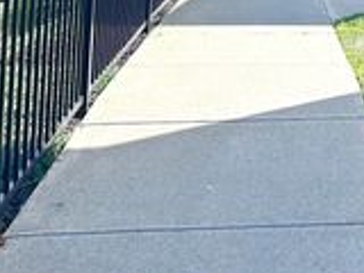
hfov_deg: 24.2
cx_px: 405
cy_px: -142
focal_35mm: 75
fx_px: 789
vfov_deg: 17.5
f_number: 1.78
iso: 80
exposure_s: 1/3717
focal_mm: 6.86
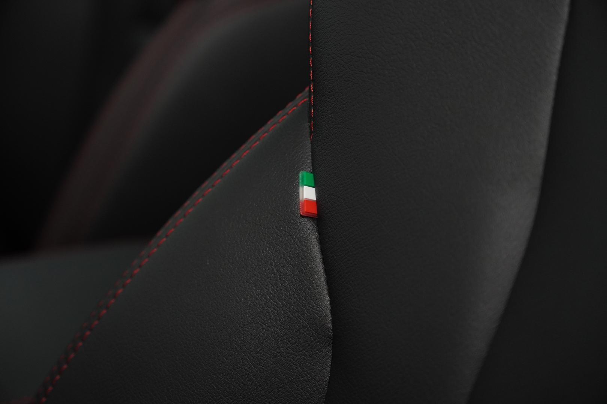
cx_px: 304
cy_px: 202
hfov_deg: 24.6
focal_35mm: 82
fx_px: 1391
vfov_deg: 16.6
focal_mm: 55
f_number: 2.8
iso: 1000
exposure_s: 1/160
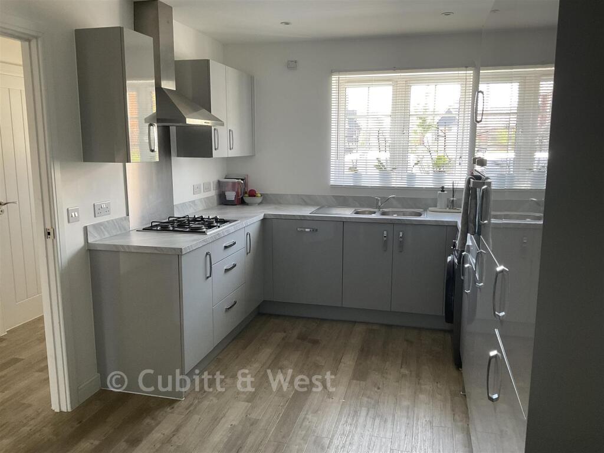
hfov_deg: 61.7
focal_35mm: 29
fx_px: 506
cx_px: 302
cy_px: 226
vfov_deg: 48.2
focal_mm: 3
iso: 80
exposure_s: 1/60
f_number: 1.8
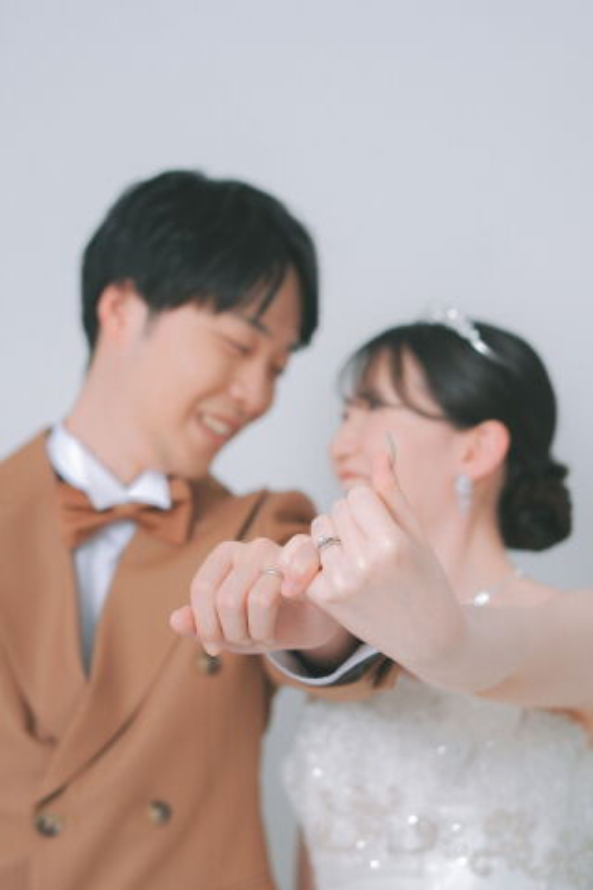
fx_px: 1853
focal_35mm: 75
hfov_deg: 18.2
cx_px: 296
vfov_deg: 27.0
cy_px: 445
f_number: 2.8
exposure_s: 1/250
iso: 100
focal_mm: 50
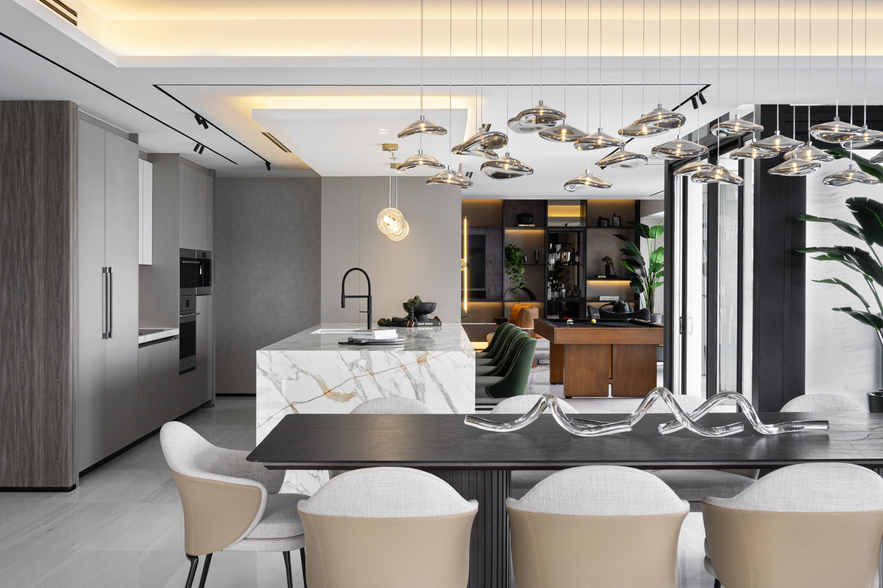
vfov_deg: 29.9
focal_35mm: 45
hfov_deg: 43.6
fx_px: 1103
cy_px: 294
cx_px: 442
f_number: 9
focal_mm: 30
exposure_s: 1/4
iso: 320
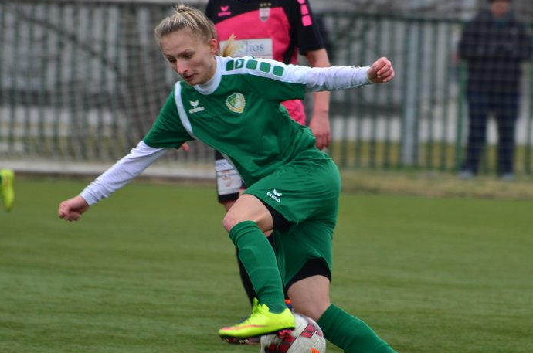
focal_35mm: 587
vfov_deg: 2.3
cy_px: 190
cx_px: 311
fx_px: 8673
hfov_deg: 3.5
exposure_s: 1/400
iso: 200
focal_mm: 270
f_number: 5.6
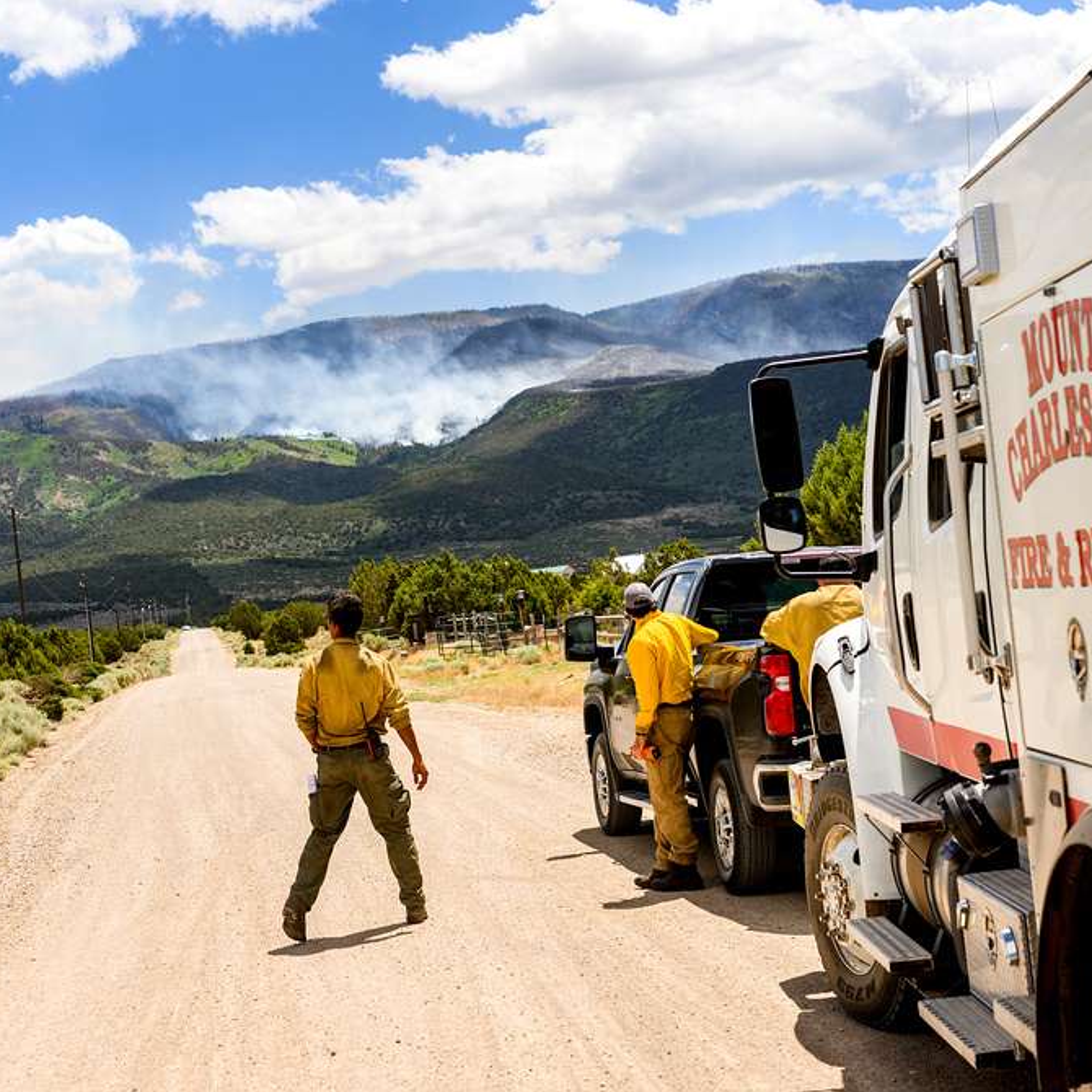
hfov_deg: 28.0
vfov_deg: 28.2
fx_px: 2177
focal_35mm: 61
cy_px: 554
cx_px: 401
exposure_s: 1/3000
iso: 400
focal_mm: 47
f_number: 4.8
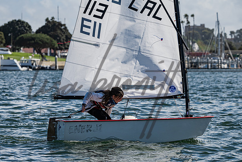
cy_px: 92
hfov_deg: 9.3
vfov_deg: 6.2
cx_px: 105
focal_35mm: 221
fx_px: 1486
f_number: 9
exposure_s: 1/1250
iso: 320
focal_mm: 190
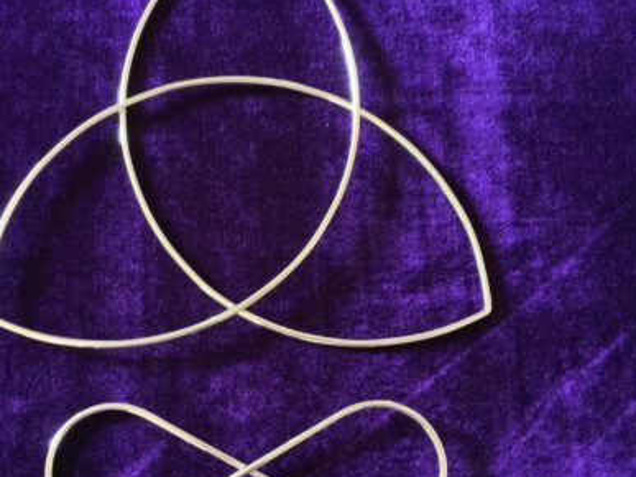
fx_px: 827
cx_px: 256
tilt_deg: -78.6
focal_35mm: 45
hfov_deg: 41.9
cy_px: 262
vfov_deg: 32.1
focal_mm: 4.15
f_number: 2.2
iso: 500
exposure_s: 1/17
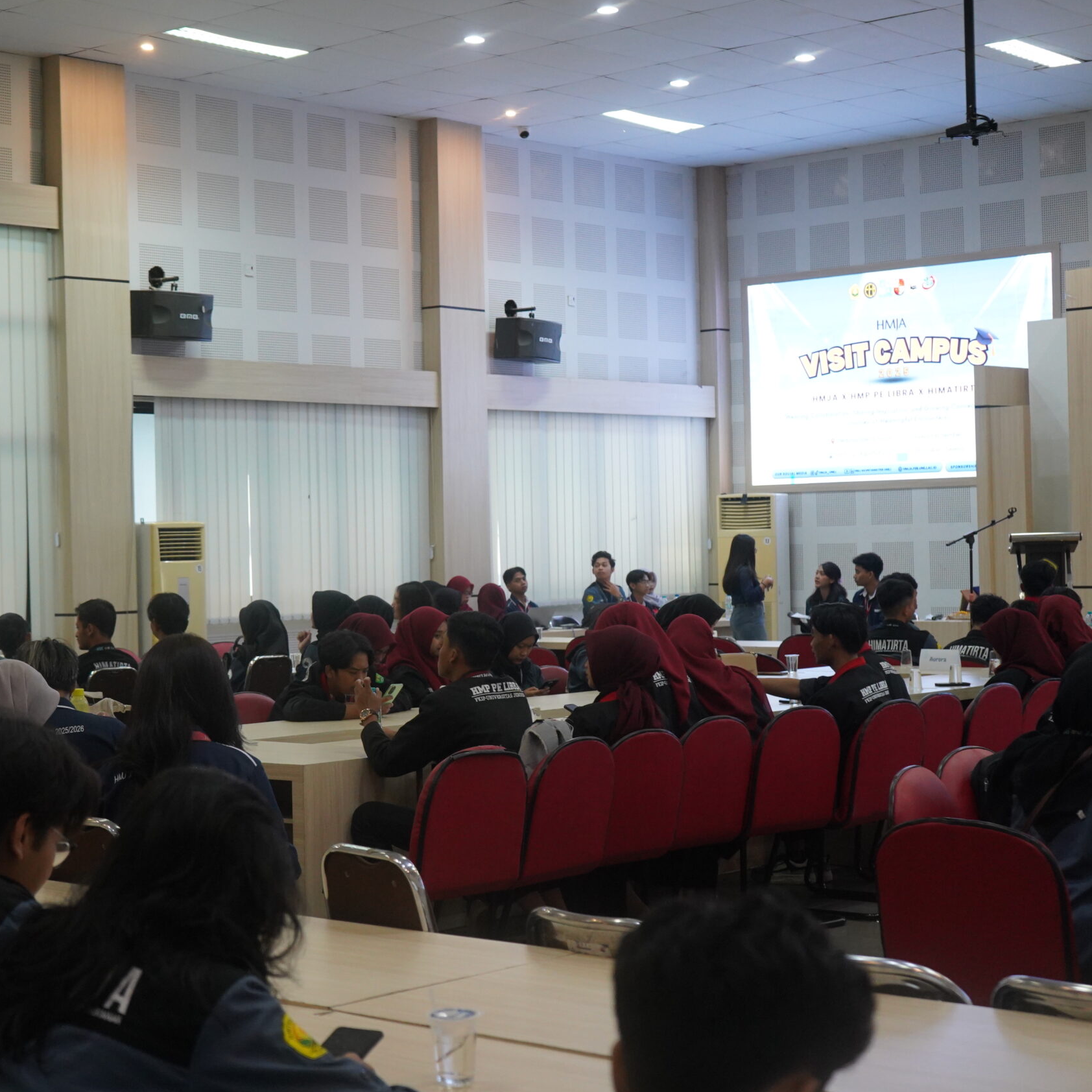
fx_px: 2213
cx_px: 422
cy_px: 552
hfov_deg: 27.6
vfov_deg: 27.7
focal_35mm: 62
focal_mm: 48
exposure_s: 1/160
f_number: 4.5
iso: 3200
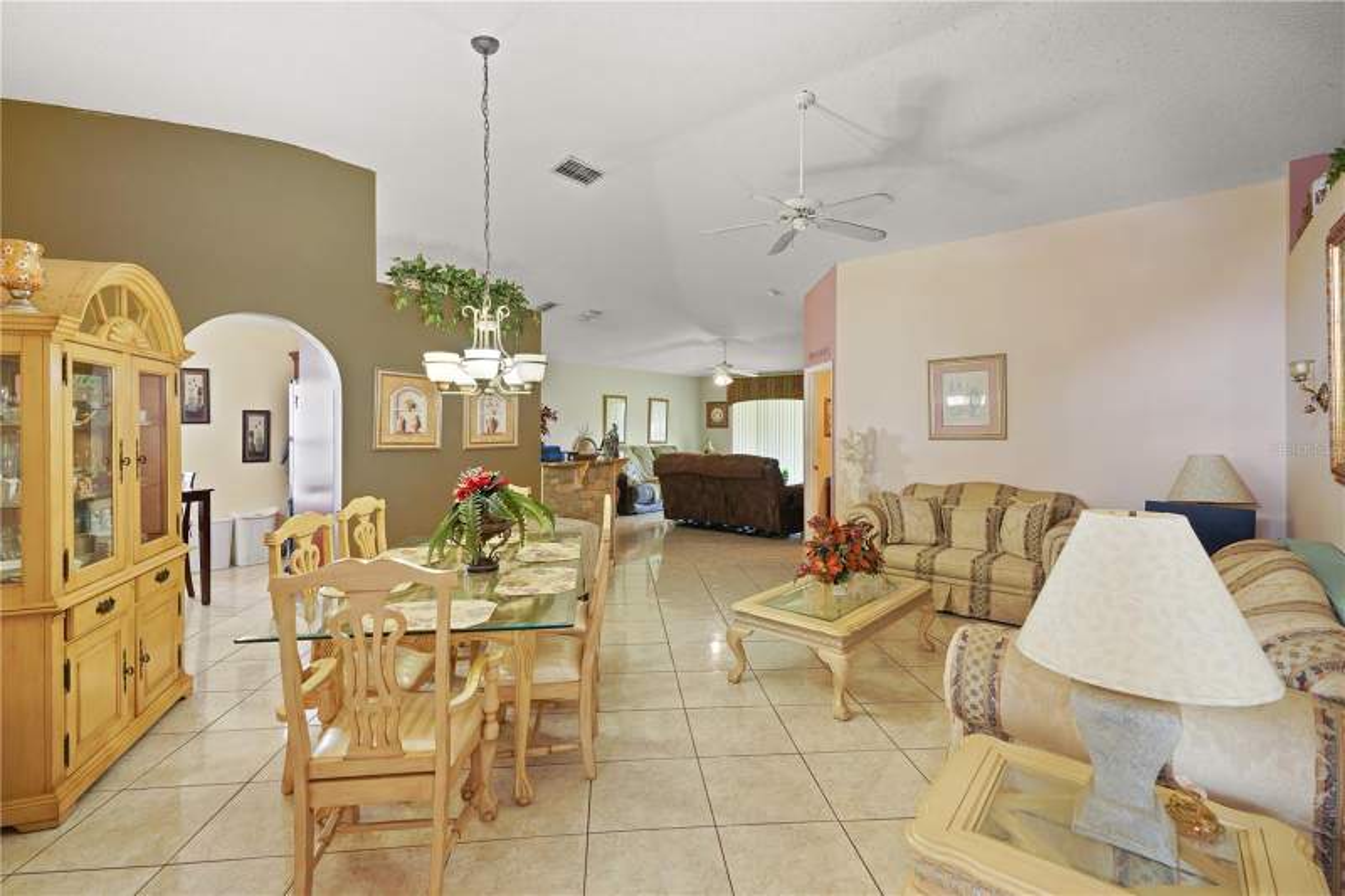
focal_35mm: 16
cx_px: 672
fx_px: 598
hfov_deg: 96.7
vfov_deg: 73.7
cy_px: 448
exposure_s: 1/3
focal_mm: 16
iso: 320
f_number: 6.3
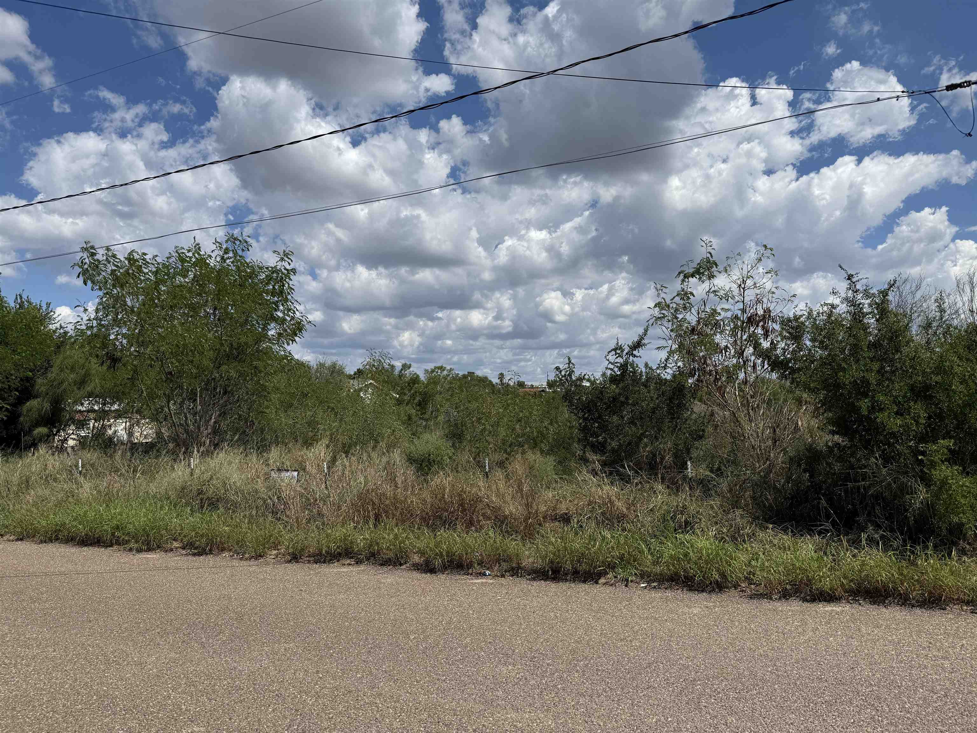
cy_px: 366
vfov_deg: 56.8
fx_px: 677
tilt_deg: +3.2
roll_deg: -0.3
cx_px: 488
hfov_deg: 71.6
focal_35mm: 24
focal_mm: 6.76
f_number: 1.78
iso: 80
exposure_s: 1/9091
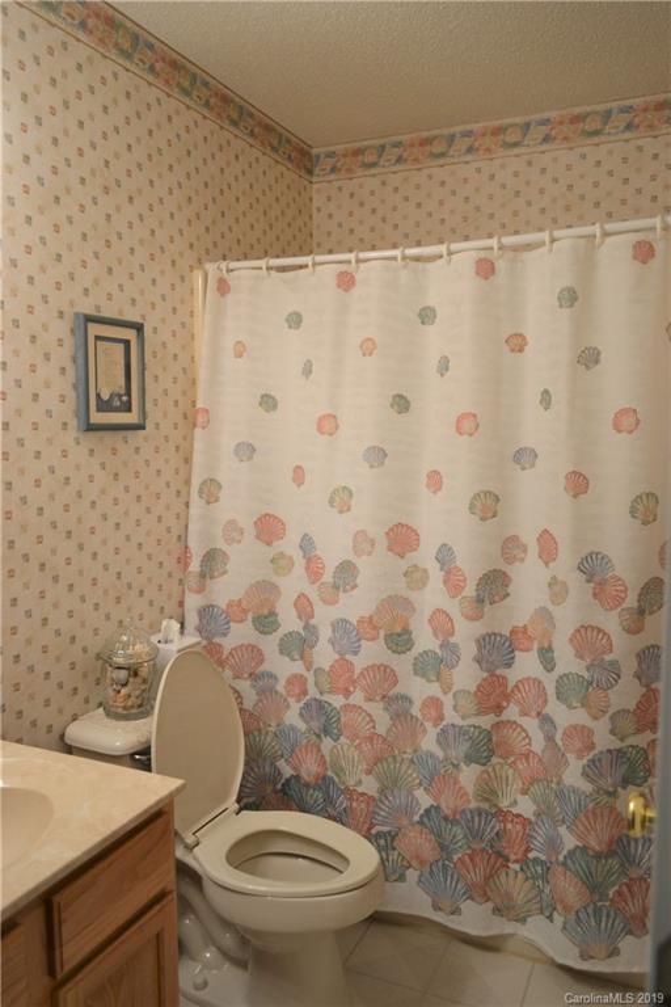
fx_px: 755
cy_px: 504
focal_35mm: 27
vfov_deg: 67.4
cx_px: 336
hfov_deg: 47.9
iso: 400
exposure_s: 1/50
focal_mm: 18
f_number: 3.5
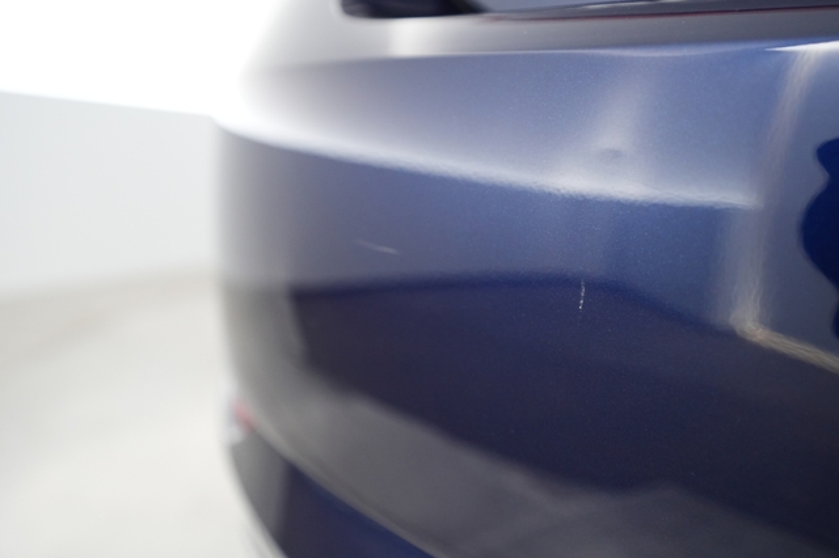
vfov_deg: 46.4
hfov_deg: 65.5
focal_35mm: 28
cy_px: 279
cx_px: 420
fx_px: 652
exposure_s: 1/80
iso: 2500
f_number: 4
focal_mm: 28
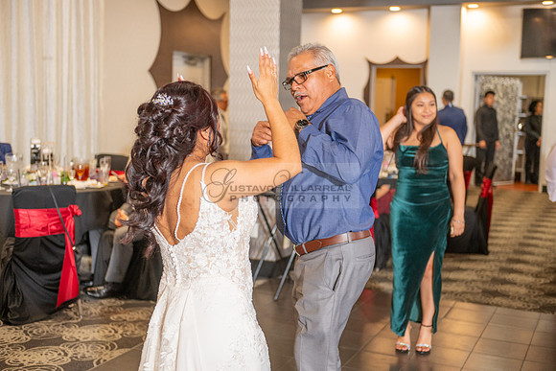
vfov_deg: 29.9
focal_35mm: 45
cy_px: 186
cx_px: 278
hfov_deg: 43.6
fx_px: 695
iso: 800
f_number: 2.8
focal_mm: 45
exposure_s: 1/125
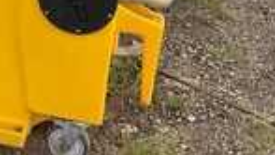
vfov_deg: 13.4
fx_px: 628
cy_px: -71
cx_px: 13
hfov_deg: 23.8
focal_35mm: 86
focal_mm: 3
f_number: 1.8
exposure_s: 1/122
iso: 32
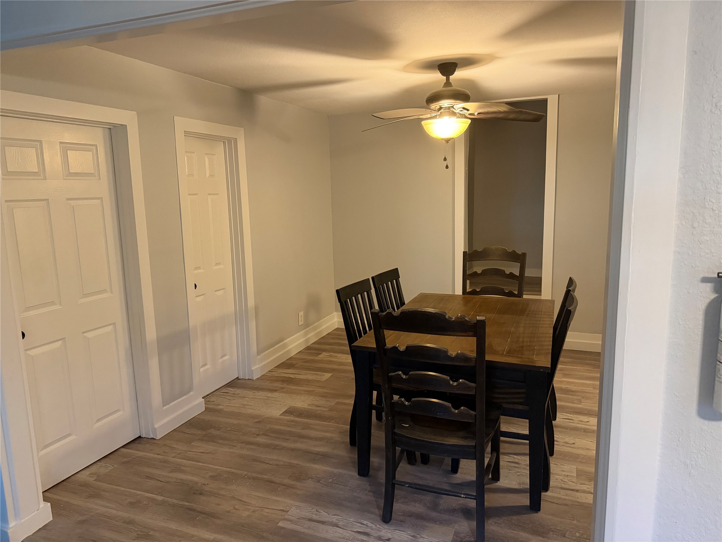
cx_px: 361
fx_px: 501
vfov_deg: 56.8
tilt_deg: -8.6
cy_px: 271
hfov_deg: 71.6
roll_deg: +0.7
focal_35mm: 24
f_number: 1.78
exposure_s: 1/60
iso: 800
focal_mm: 6.76
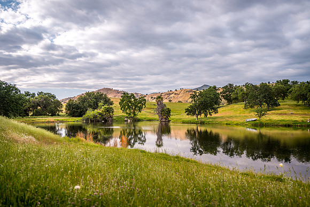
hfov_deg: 66.4
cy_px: 104
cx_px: 155
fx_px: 237
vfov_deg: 47.2
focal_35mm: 28
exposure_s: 1/200
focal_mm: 27.5
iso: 64
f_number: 4
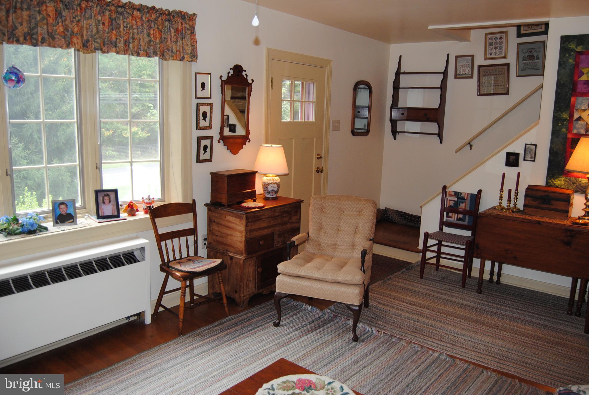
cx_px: 294
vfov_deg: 48.1
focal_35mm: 27
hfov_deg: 67.3
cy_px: 198
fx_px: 443
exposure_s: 1/60
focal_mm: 18
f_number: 4
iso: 400
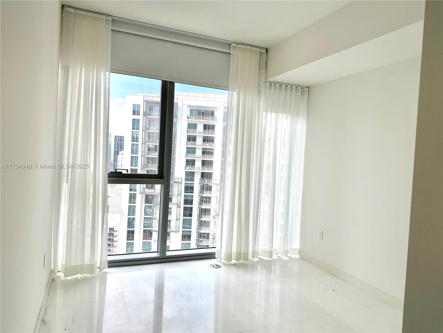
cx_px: 222
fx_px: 307
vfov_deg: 56.8
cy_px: 166
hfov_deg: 71.6
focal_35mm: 24
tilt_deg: +0.5
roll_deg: -3.3
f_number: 1.78
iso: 80
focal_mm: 6.76
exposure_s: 1/1385
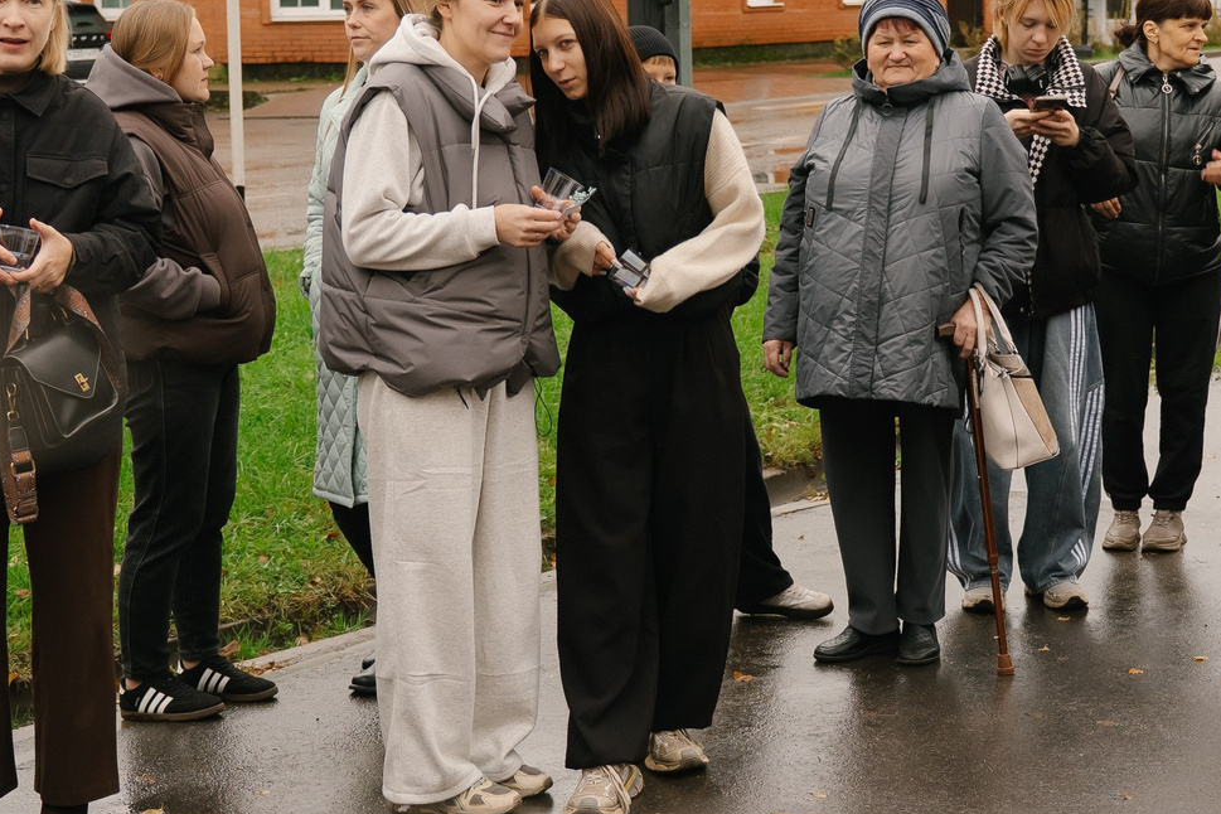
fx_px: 2510
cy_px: 308
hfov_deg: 27.3
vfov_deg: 18.4
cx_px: 625
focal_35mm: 74
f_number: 2.8
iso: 320
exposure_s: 1/160
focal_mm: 28
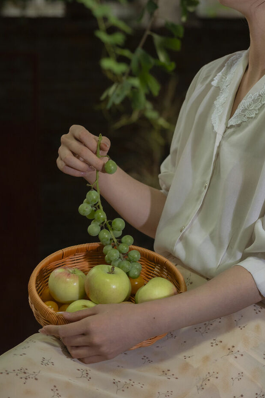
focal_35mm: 121
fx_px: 1336
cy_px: 159
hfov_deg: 11.3
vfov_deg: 16.9
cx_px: 218
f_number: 4
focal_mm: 71
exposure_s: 1/125
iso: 500
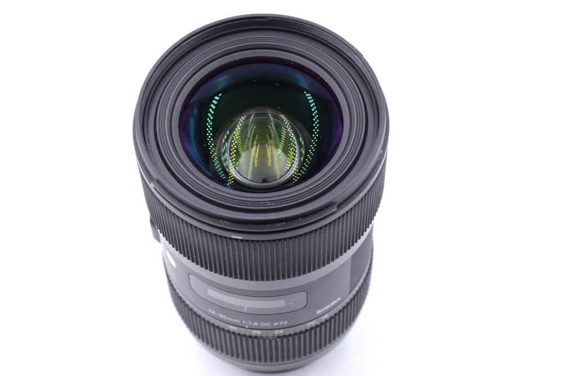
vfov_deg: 16.6
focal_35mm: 82
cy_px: 188
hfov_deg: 24.6
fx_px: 1289
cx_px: 281
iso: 400
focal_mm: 55
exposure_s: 1/125
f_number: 7.1
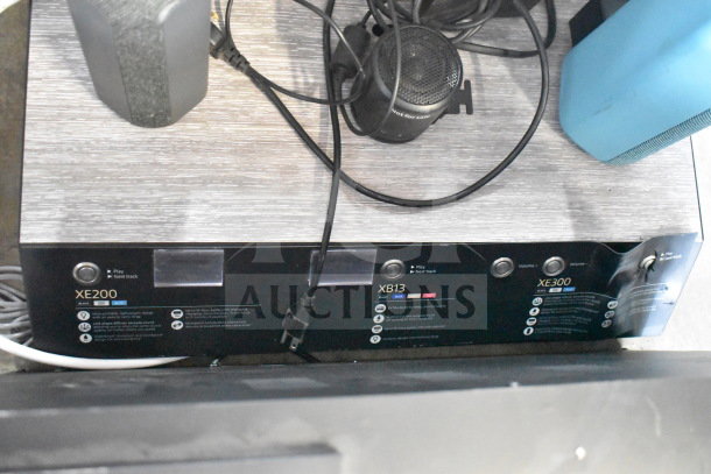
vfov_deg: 35.5
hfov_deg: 51.3
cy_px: 237
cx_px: 356
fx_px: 741
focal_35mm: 38
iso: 20000
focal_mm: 25
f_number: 4
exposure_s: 1/40
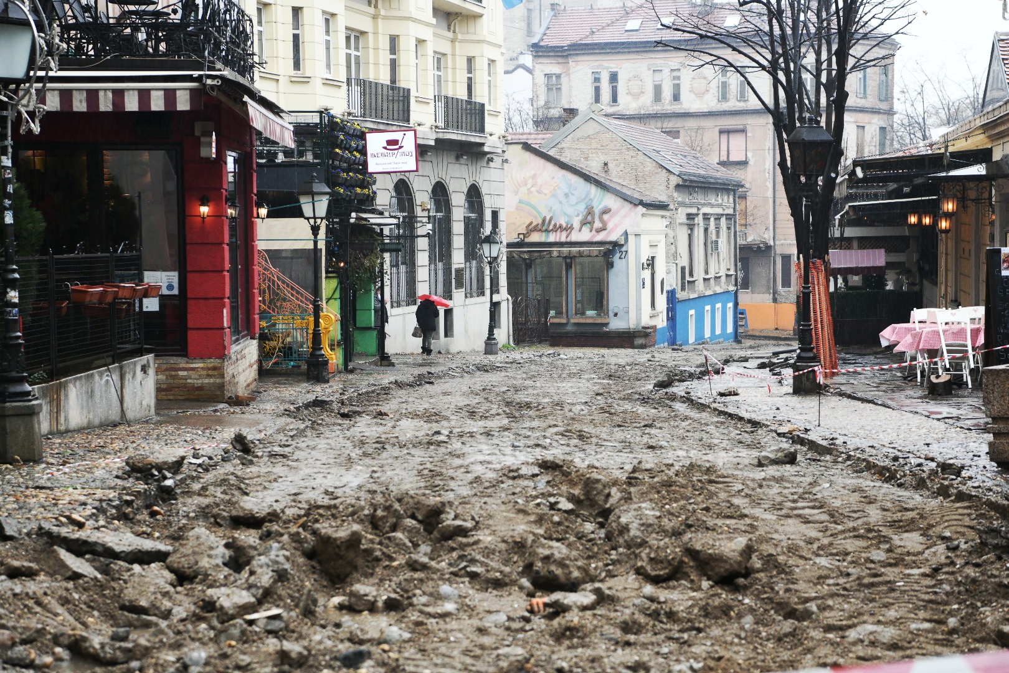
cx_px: 504
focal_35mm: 70
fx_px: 1962
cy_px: 336
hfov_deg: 28.8
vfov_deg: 19.5
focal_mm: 70
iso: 500
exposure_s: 1/100
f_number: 4.5
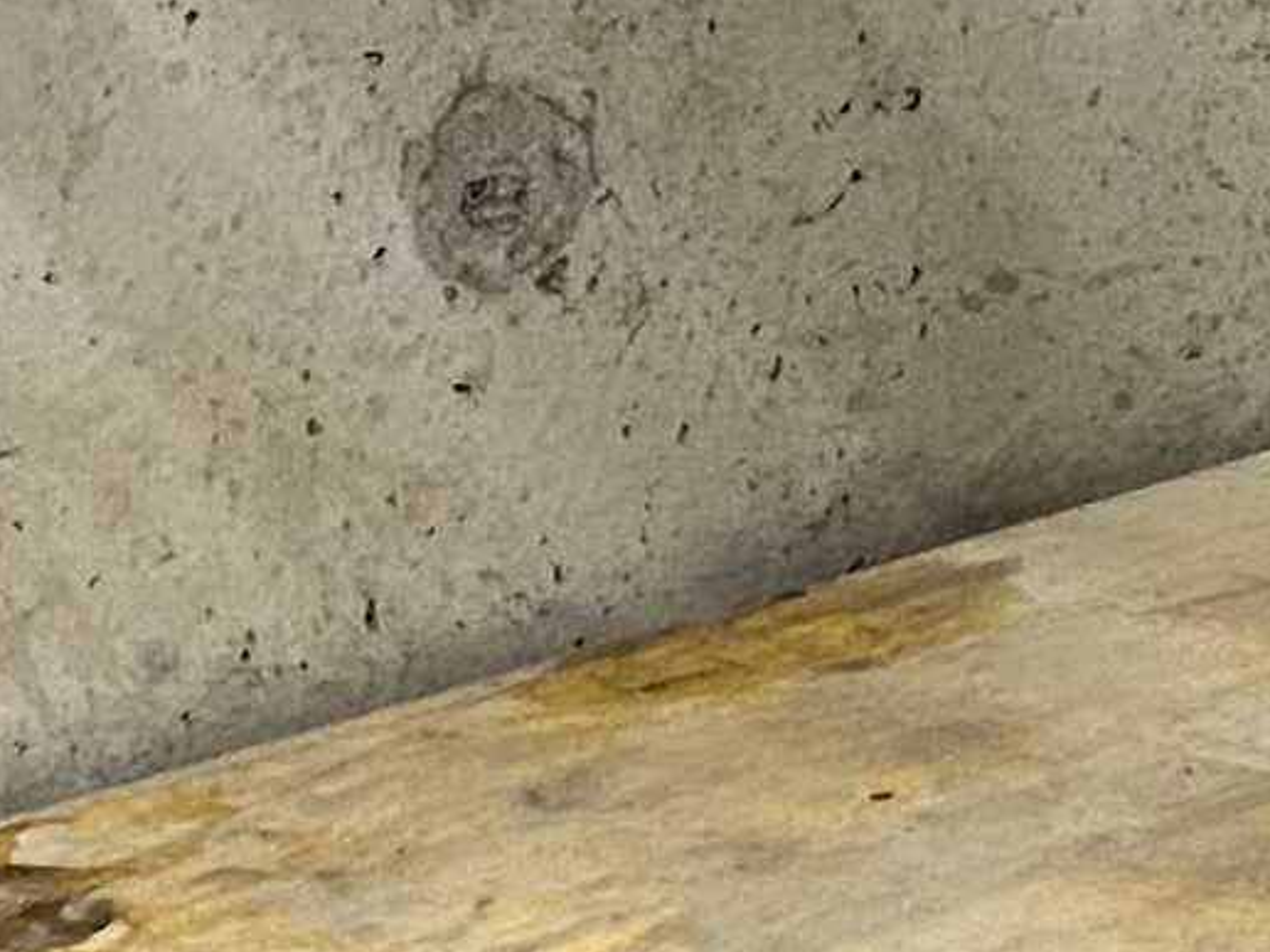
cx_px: 1669
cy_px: -950
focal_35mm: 203
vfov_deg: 7.1
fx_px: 7448
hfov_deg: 9.6
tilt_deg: -5.9
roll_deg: +2.0
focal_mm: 4.25
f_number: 1.8
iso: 320
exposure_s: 1/50
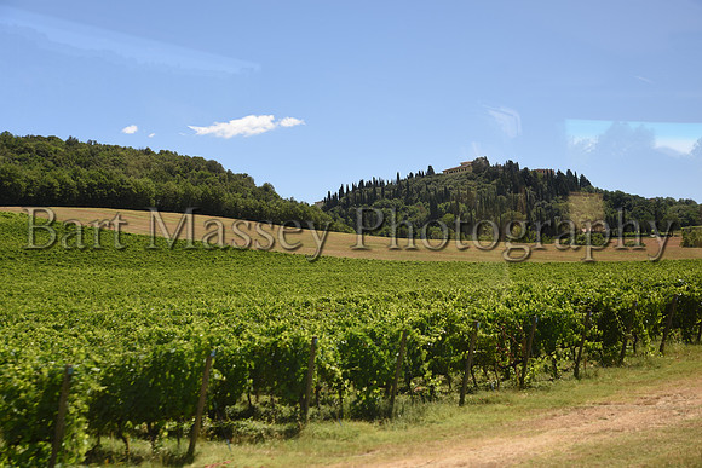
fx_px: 1073
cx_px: 351
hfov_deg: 36.2
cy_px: 234
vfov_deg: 24.6
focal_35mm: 55
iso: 140
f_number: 7.1
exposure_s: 1/320
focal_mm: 55
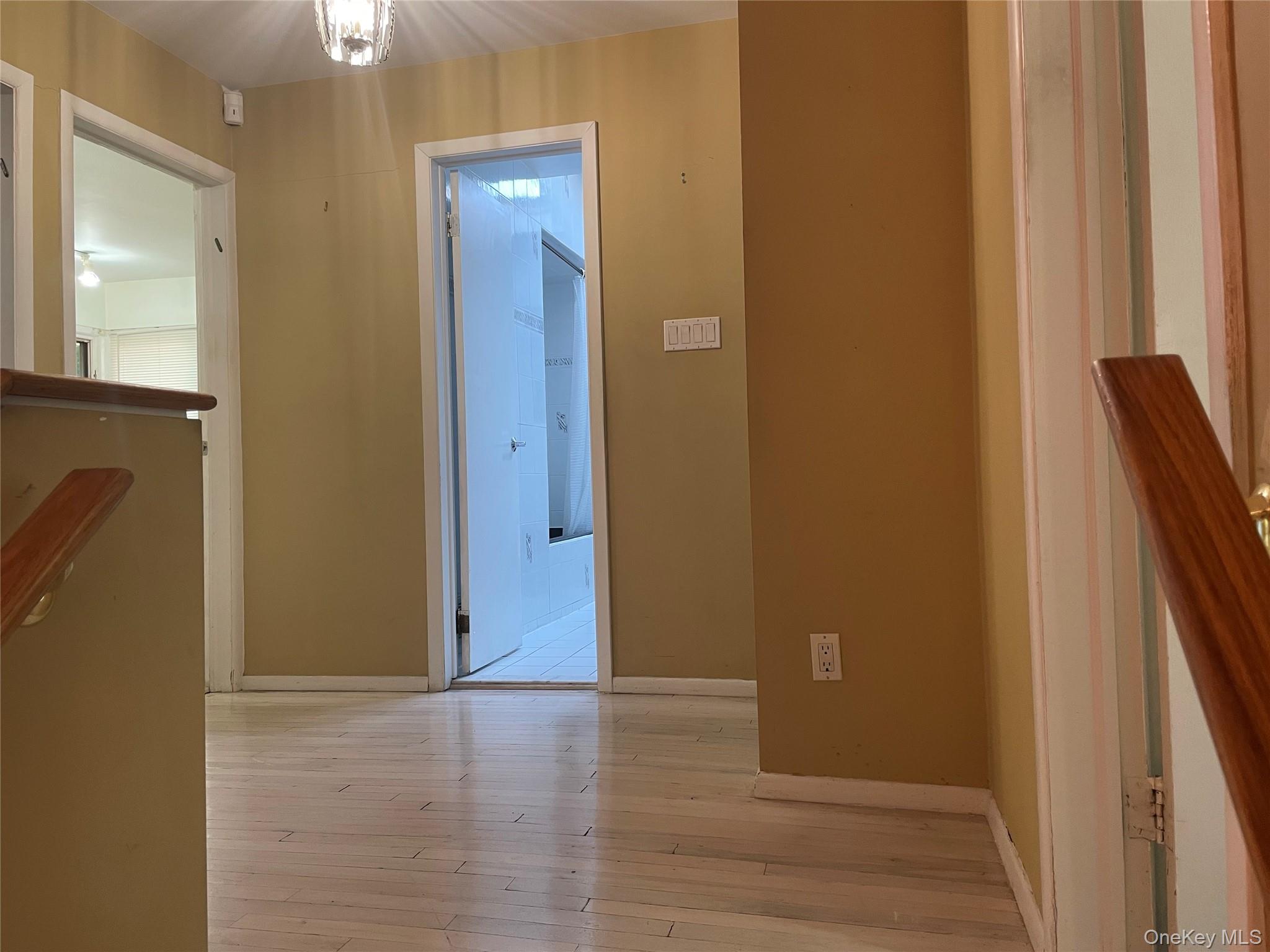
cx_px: 635
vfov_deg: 53.1
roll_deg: +1.9
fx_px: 954
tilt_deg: +1.1
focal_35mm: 26
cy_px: 476
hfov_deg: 67.3
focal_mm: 4.2
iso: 125
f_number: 1.6
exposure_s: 1/60
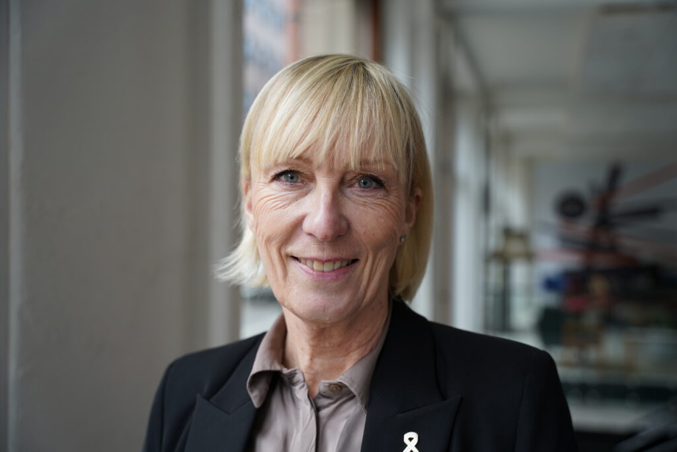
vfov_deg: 31.3
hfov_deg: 45.6
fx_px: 805
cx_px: 338
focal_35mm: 43
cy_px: 226
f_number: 2.8
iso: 100
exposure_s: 1/50
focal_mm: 42.8
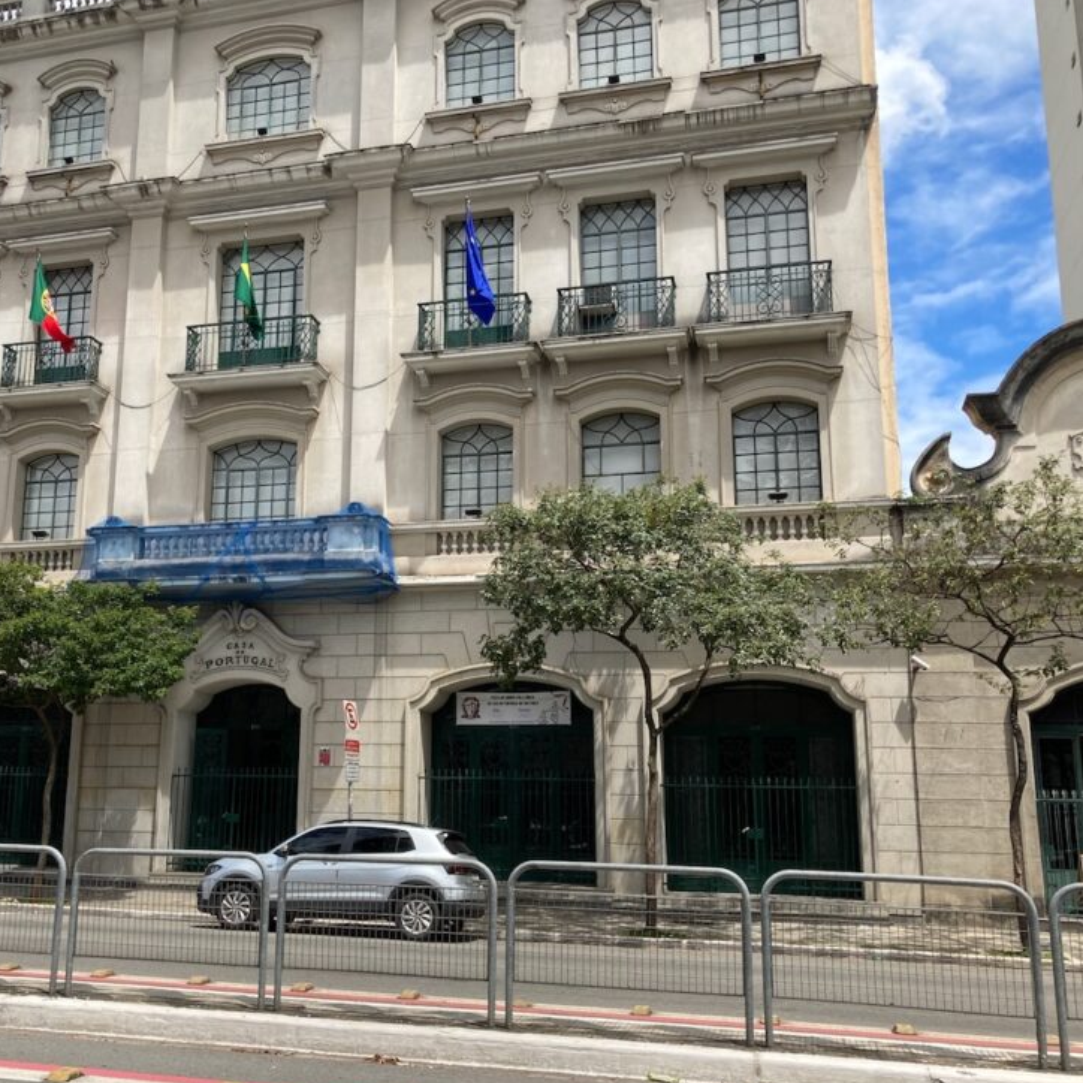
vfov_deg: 47.2
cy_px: 527
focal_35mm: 35
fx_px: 1239
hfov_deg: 46.9
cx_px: 425
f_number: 1.8
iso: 20
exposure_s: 1/1453
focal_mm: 3.99
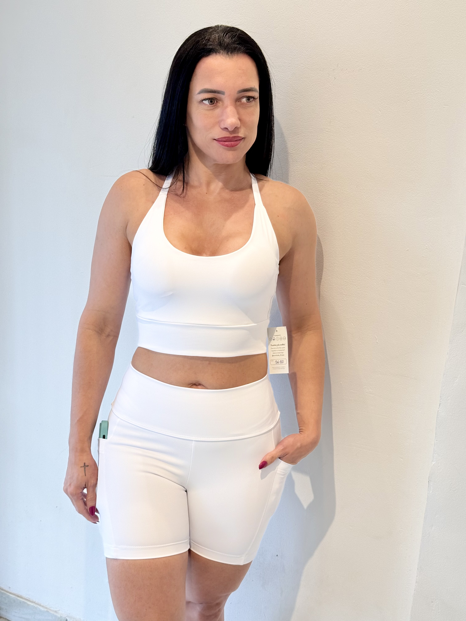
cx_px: 233
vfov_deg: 39.7
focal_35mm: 48
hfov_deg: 30.3
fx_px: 862
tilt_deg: -15.8
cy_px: 310
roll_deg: -4.8
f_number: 1.78
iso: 64
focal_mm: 6.76
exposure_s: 1/135
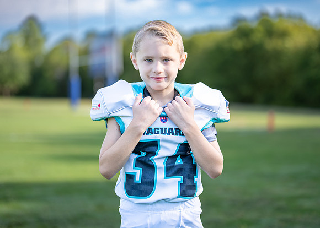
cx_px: 163
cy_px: 103
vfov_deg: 24.4
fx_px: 529
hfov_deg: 33.7
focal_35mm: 58
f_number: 1.2
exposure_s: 1/2500
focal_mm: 50
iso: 100
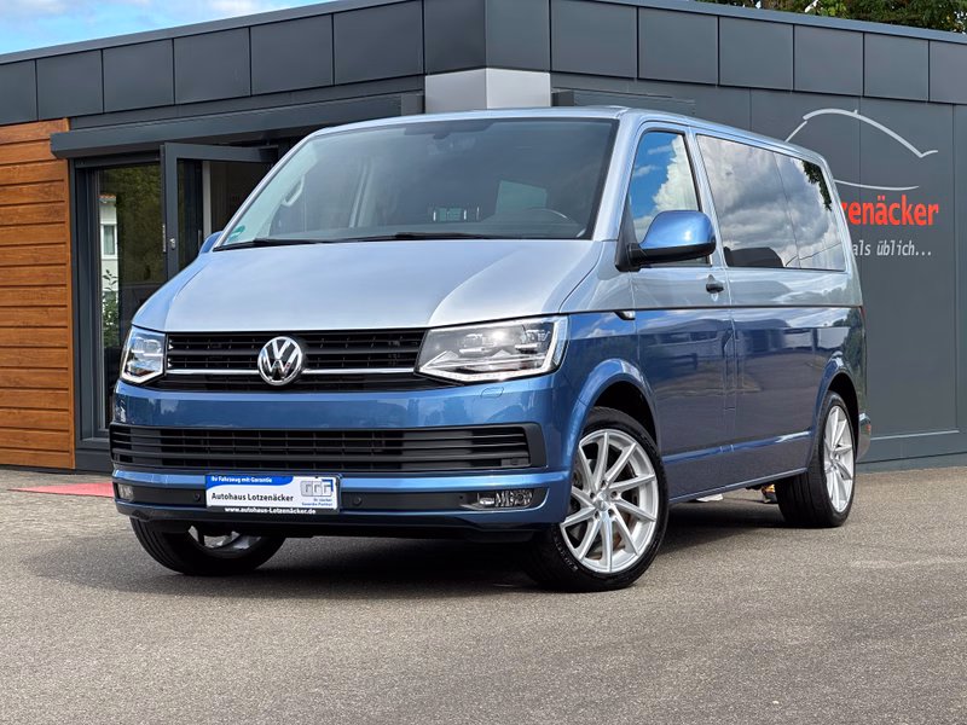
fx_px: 2151
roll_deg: +1.3
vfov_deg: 19.1
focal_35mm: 77
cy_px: 362
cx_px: 484
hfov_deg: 25.3
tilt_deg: -2.2
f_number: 2.8
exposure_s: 1/306
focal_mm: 9
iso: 32
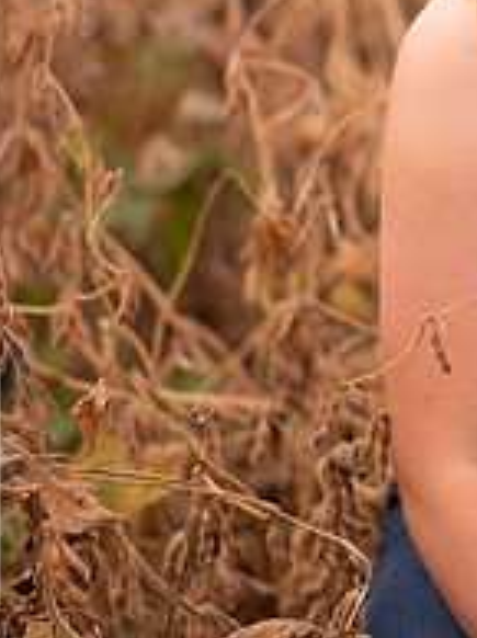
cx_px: 668
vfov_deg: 8.1
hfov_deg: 6.0
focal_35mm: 245
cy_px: 15
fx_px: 4511
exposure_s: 1/250
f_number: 1.8
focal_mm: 85
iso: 160
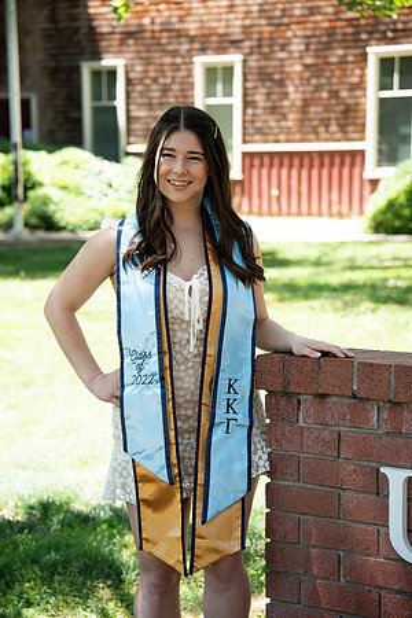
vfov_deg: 18.3
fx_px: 1923
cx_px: 206
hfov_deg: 12.2
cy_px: 309
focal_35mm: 112
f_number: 5.6
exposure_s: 1/320
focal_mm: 112
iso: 640
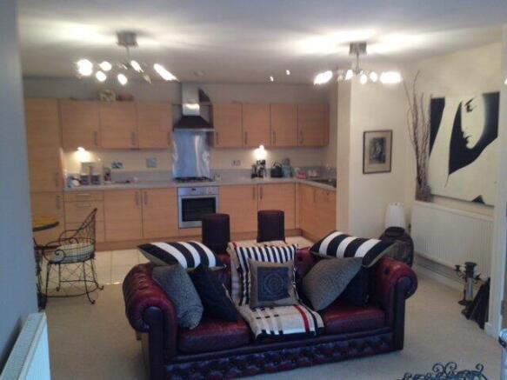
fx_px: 513
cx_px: 254
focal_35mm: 35
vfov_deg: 40.7
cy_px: 190
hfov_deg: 52.6
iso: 80
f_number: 2.4
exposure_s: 1/20
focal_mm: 4.28
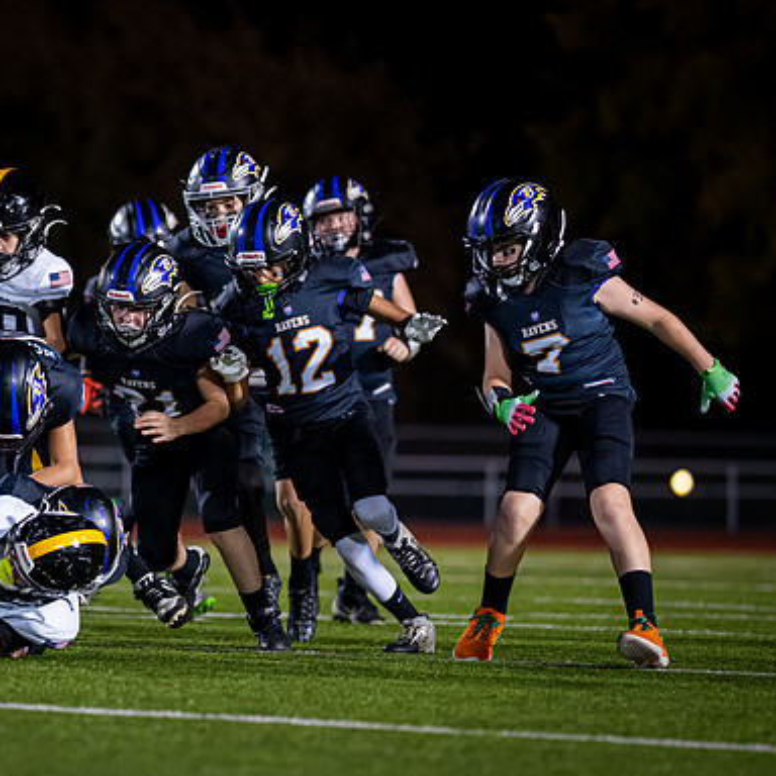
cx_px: -29
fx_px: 8344
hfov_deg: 5.3
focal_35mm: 329
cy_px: 394
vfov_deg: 5.3
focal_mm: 135
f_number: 1.8
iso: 1000
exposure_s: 1/1000
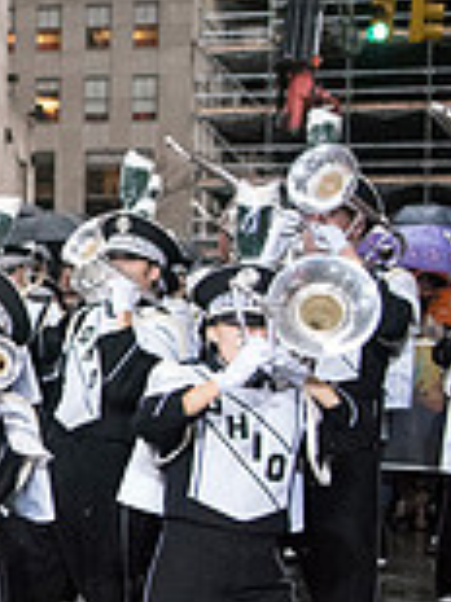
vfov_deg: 17.1
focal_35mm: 115
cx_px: -513
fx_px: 2000
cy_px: 332
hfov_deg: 11.3
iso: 10000
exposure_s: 1/2500
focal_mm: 32
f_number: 2.8
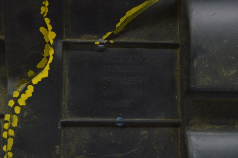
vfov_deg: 28.0
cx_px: 119
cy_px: 79
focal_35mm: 48
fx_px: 317
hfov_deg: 41.2
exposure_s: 1/40
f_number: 5.6
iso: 400
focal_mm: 32
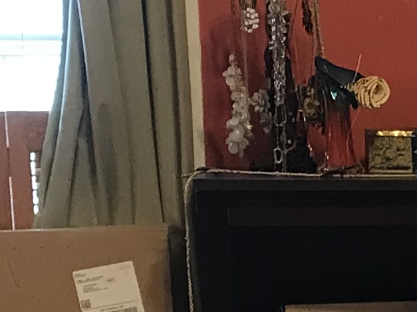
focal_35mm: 180
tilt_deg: -11.6
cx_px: 809
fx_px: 2168
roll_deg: -0.2
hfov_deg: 10.2
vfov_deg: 8.0
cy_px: 538
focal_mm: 3.99
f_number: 1.8
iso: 40
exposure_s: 1/20
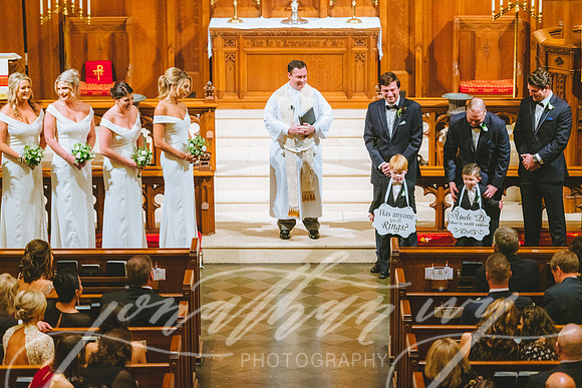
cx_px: 291
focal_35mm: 135
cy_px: 194
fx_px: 2183
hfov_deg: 15.2
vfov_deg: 10.2
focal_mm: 135
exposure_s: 1/160
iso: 1600
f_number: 2.8
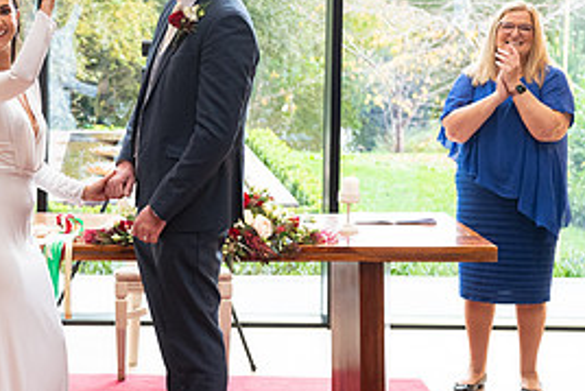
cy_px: 147
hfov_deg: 19.3
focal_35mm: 104
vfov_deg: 13.2
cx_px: 65
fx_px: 1691
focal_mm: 48
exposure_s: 1/160
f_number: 3.5
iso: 800
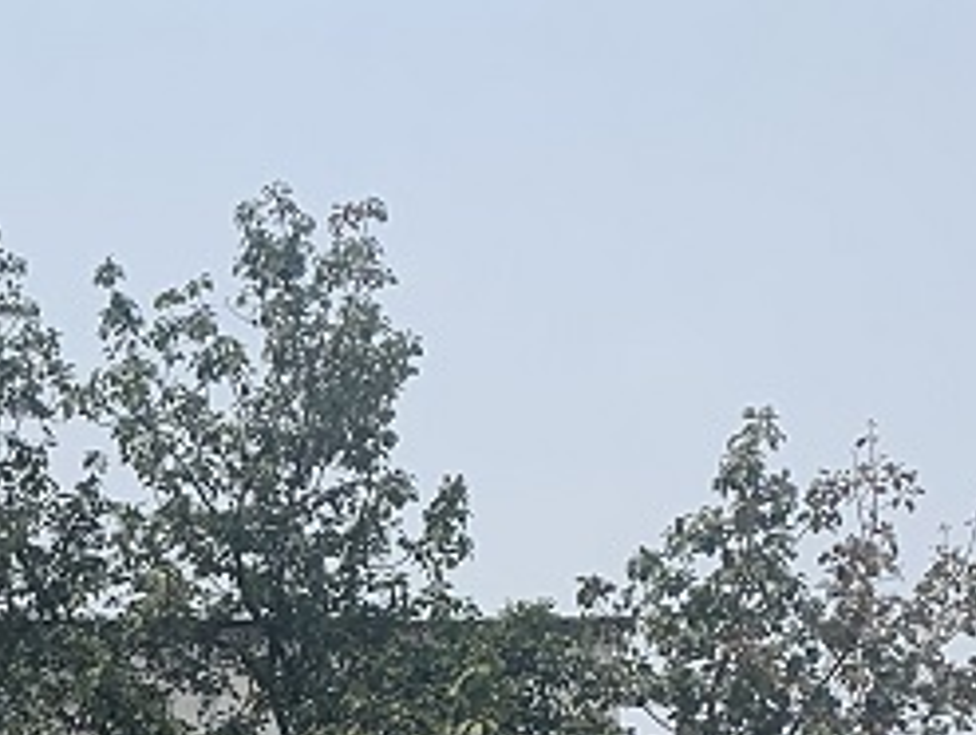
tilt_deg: +6.6
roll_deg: +4.6
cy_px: 1292
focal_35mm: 112
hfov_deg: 15.9
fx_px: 3162
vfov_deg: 12.2
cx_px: -541
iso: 25
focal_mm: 4.25
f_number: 1.8
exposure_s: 1/2681
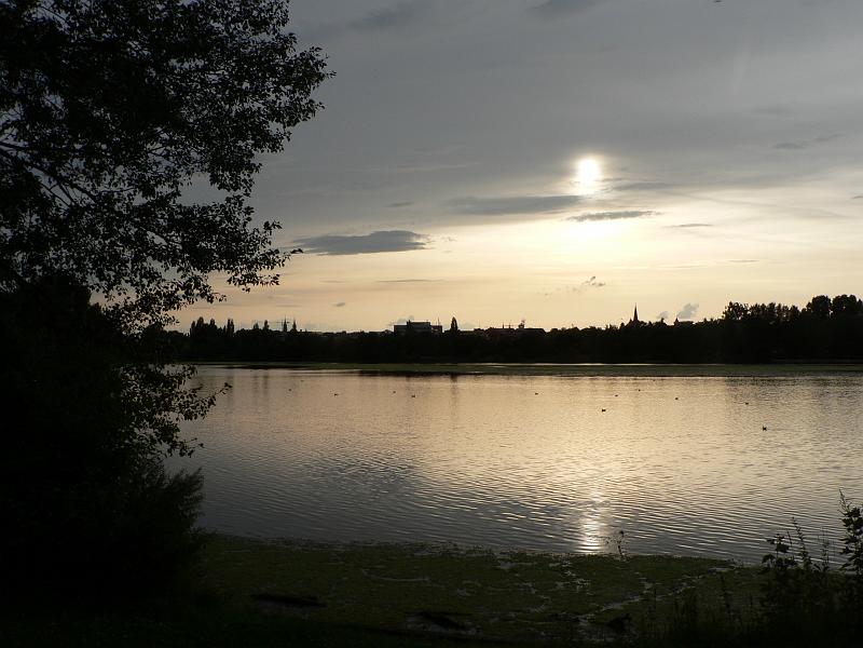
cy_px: 324
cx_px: 432
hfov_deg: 51.4
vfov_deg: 39.7
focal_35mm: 36
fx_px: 898
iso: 80
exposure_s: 1/500
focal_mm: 6
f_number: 5.6
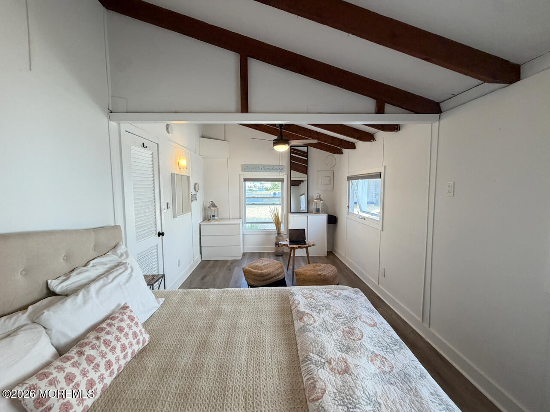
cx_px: 275
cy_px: 206
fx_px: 222
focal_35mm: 14
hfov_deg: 102.1
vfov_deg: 85.7
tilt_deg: -5.1
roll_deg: +0.3
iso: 160
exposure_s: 1/120
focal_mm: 2.22
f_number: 2.2
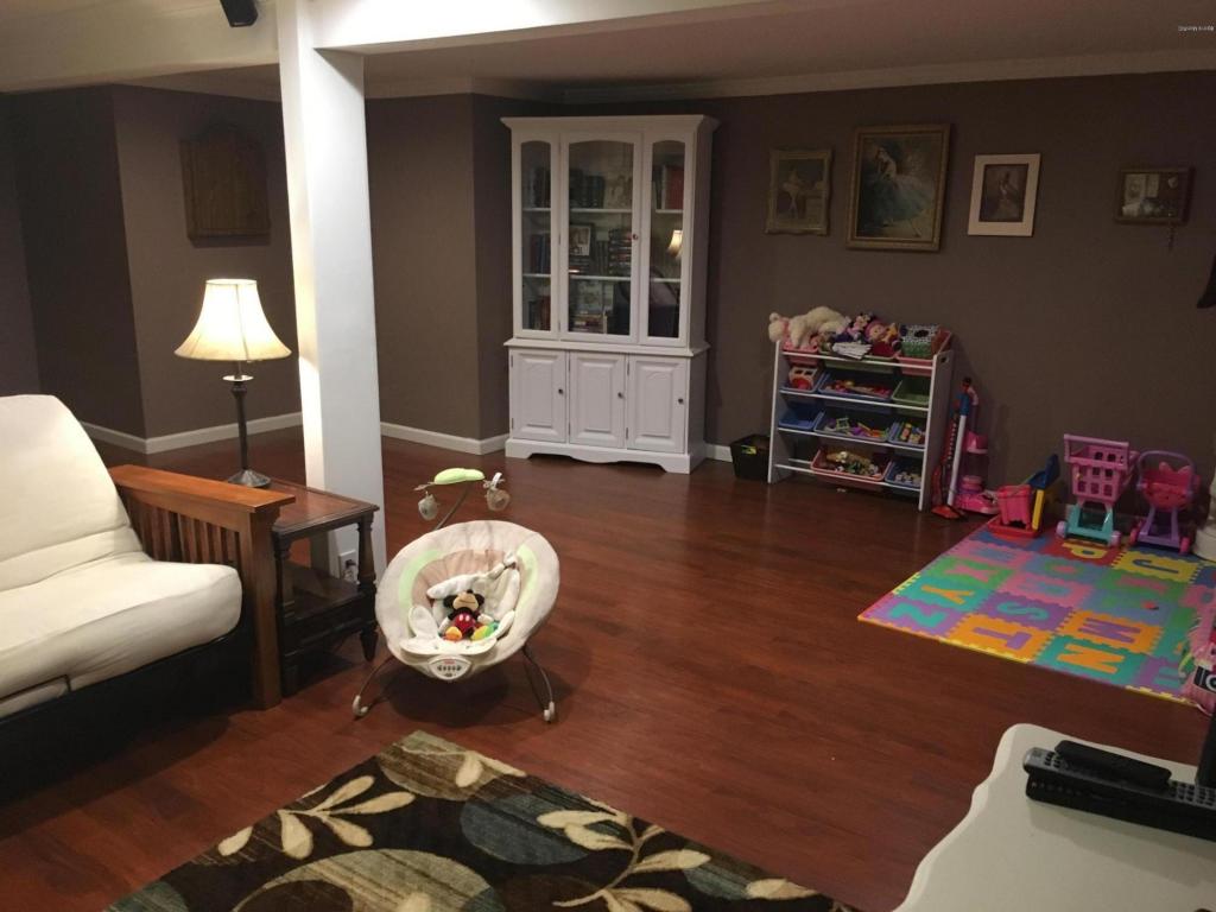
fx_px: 1019
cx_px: 608
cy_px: 456
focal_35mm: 29
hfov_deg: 61.7
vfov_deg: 48.2
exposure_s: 1/30
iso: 200
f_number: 2.2
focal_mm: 4.15
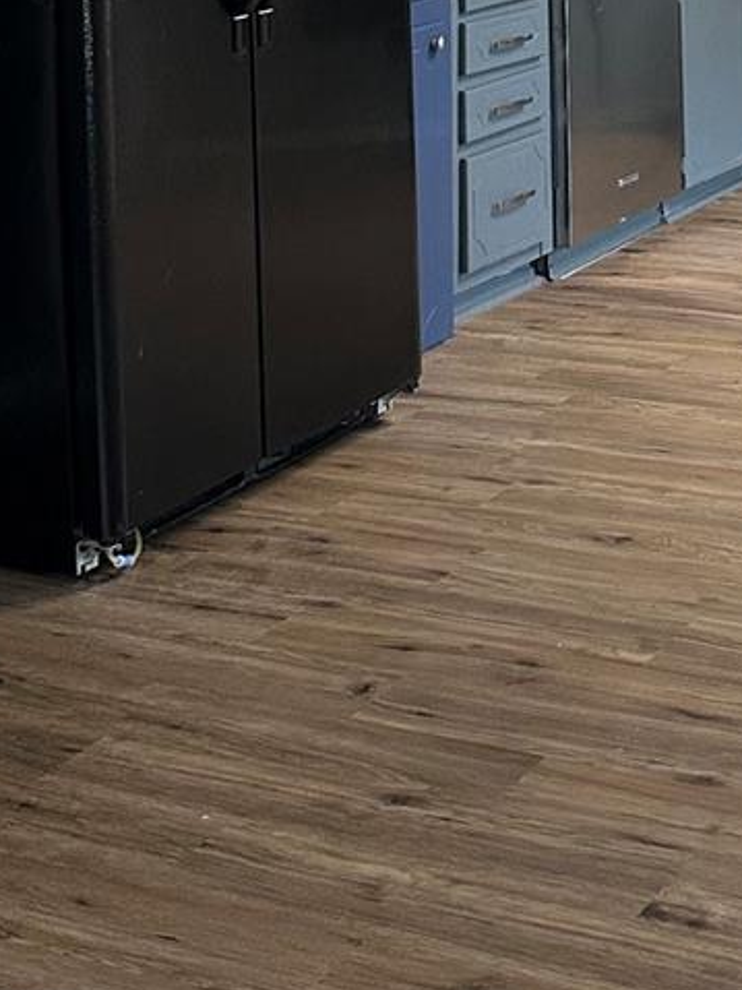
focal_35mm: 77
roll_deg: +0.6
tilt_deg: -0.6
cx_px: 870
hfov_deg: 18.2
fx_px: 2202
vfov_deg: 22.8
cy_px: -273
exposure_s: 1/60
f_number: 1.78
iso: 200
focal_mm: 6.86
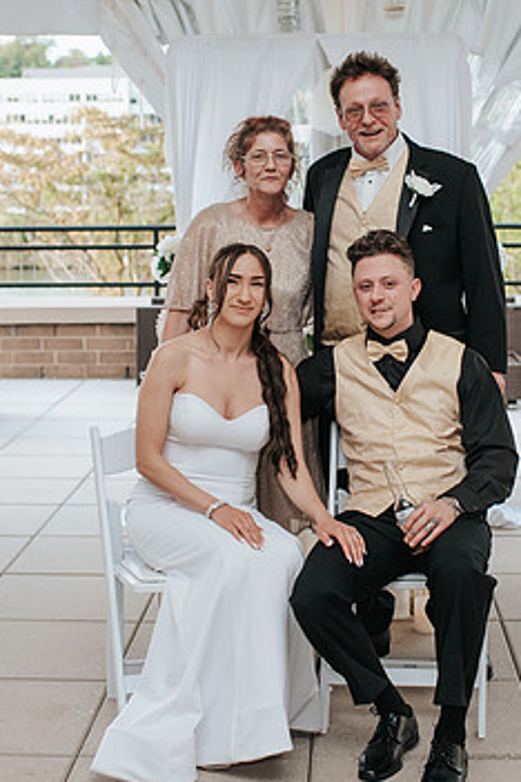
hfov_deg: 19.2
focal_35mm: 71
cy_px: 367
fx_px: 1541
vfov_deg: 28.4
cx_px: 313
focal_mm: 35
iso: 160
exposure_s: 1/160
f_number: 2.8
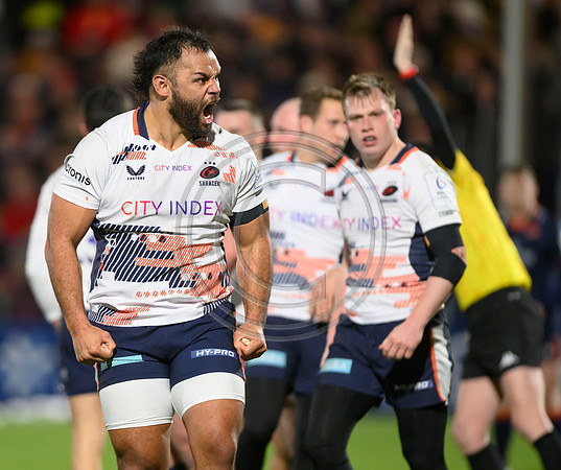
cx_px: 149
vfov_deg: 2.9
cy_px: 274
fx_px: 9149
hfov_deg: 3.5
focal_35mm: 541
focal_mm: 400
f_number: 3.2
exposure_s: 1/1000
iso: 5000
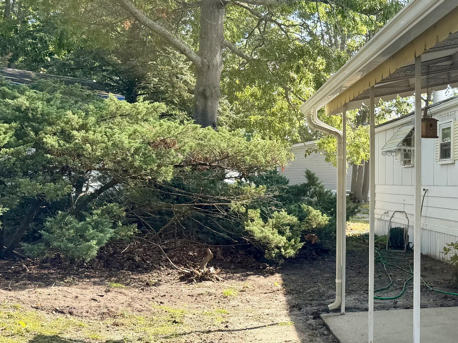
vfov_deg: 27.9
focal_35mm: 52
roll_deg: -0.3
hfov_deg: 33.6
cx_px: 462
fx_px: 688
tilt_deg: -2.9
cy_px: 212
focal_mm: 6.76
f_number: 1.78
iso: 80
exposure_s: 1/920
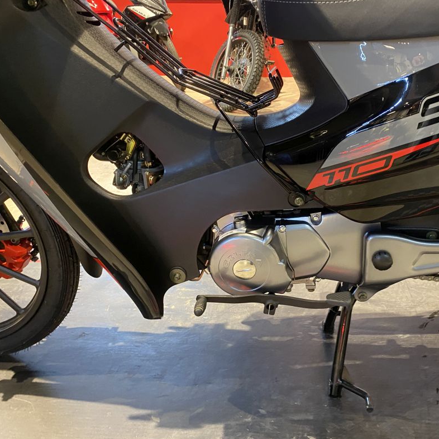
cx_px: 294
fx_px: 445
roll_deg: +3.2
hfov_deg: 51.5
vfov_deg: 52.5
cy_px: 221
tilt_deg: -26.3
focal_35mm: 31
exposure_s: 1/33
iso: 500
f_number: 1.8
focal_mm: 4.25
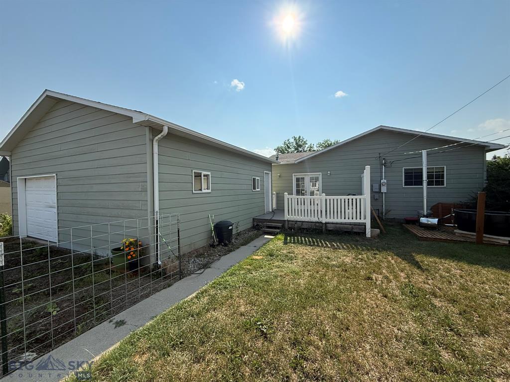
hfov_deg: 102.1
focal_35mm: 14
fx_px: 206
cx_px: 255
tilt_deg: -0.1
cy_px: 191
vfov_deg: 85.7
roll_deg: +0.8
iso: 80
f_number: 2.2
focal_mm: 2.22
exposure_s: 1/2976
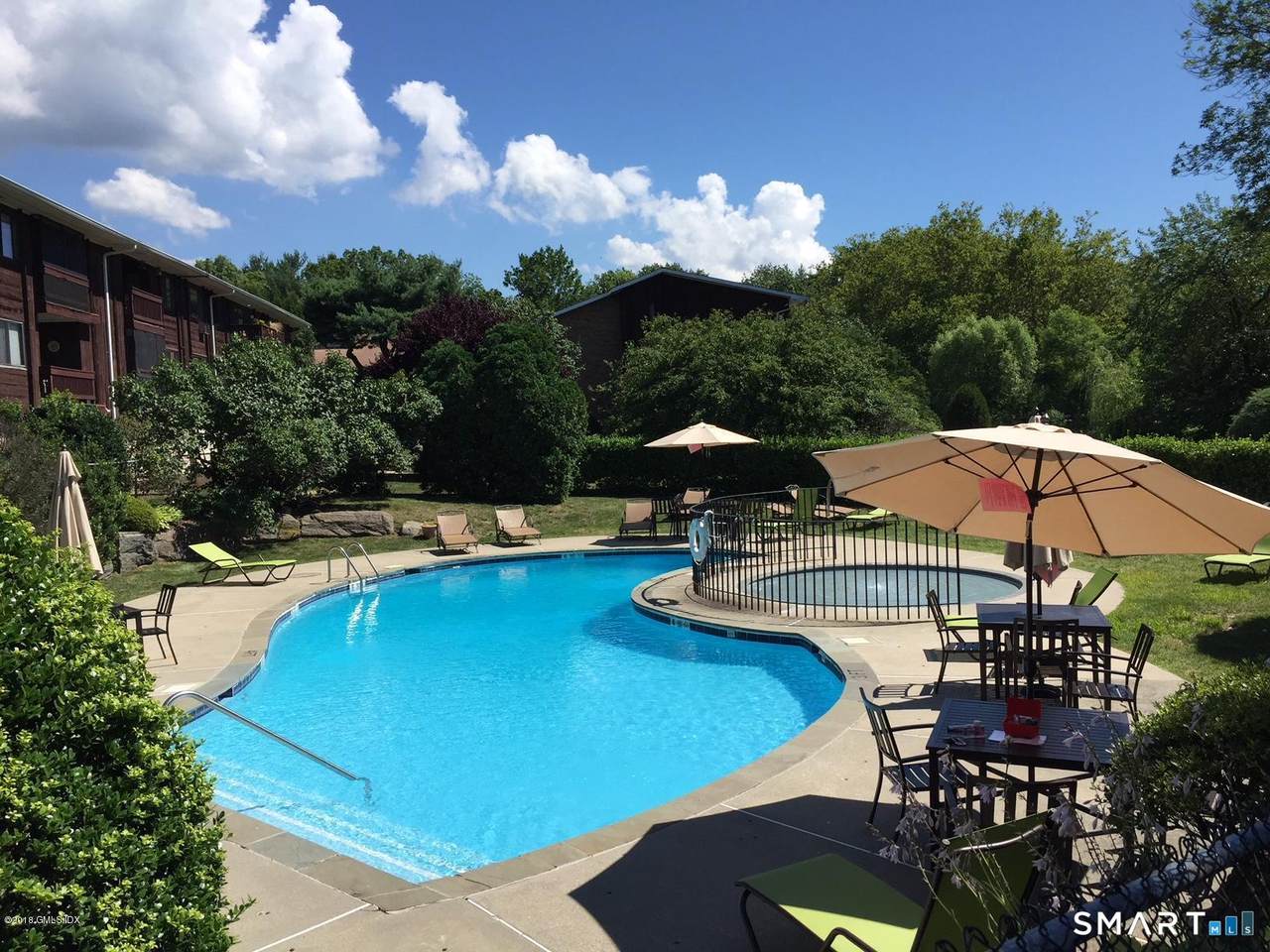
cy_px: 476
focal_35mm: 29
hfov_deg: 61.7
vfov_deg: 48.2
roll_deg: +2.1
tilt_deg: -3.5
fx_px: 1064
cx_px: 635
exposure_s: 1/2326
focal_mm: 4.15
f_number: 2.2
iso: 32
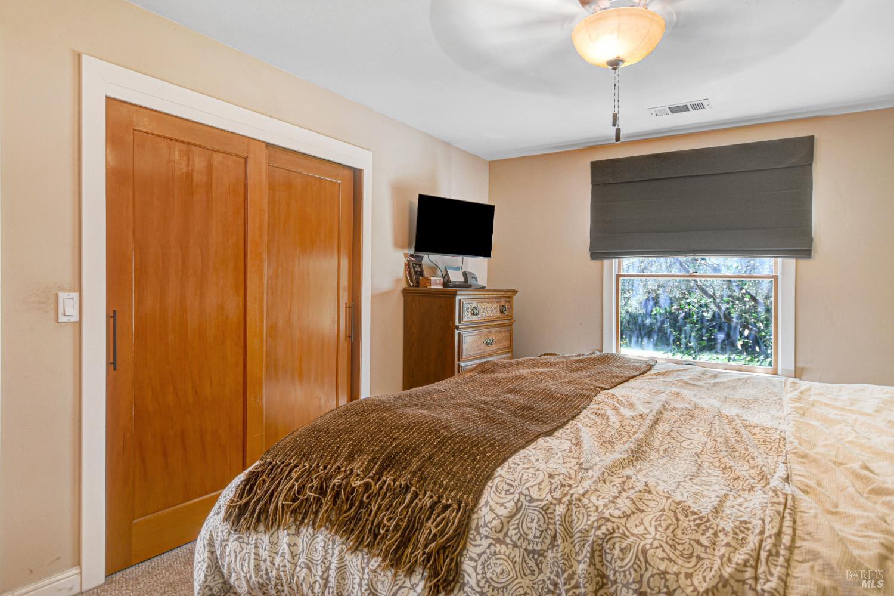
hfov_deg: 86.9
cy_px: 298
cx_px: 447
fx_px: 472
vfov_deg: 64.5
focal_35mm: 19
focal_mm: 13
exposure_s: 1/13
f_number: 3.5
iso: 100
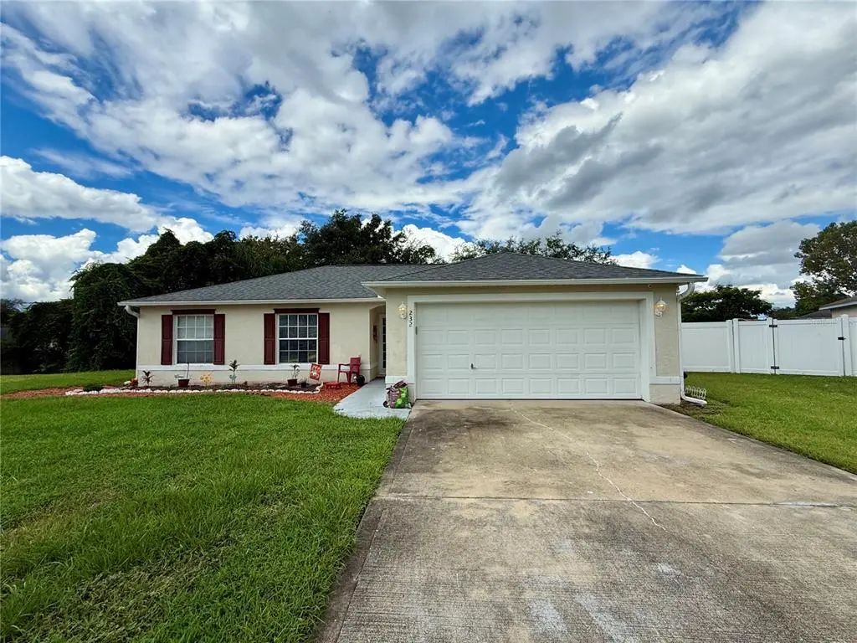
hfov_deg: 102.1
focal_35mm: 14
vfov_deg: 85.7
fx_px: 347
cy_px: 322
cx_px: 428
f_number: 2.2
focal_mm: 2.22
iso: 50
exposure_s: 1/2092
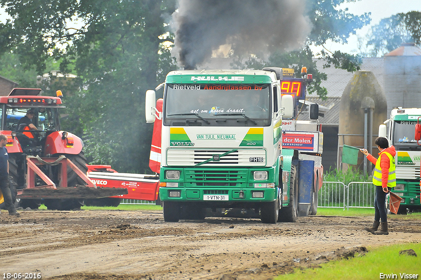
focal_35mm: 405
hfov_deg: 5.1
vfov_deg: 3.4
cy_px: 140
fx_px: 4730
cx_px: 210
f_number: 5.6
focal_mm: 270
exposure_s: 1/250
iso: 800
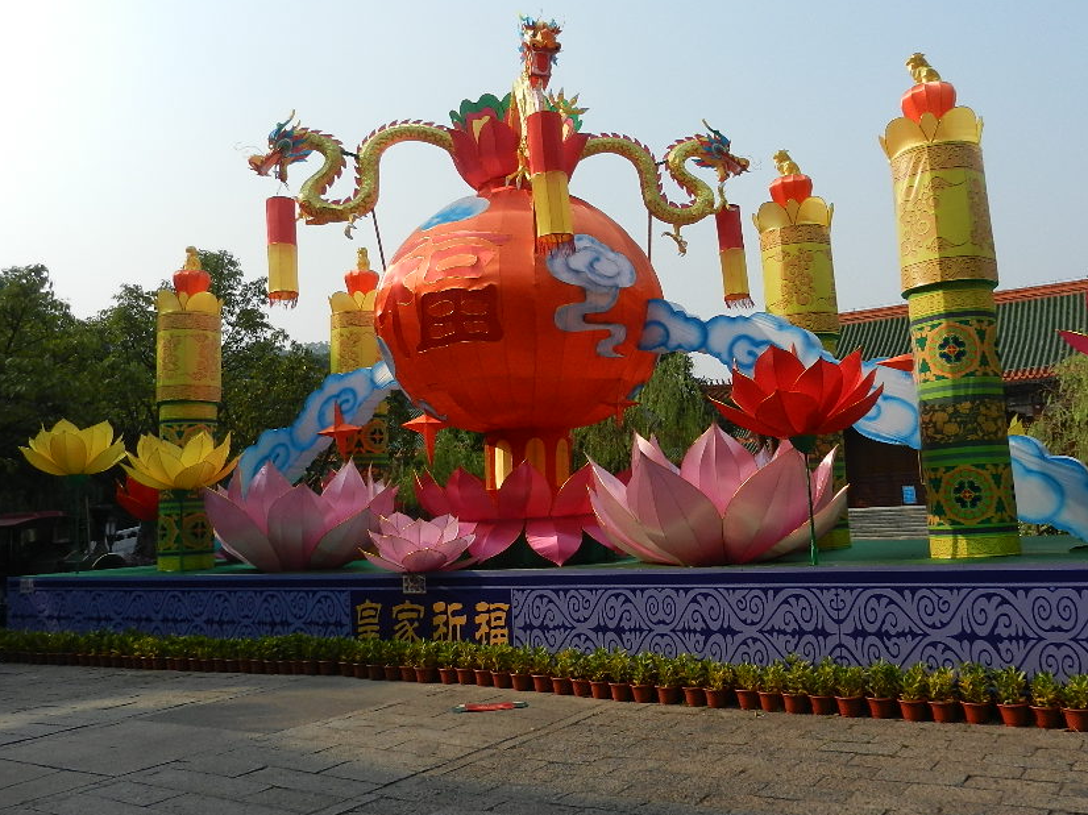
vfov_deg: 45.3
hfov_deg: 57.9
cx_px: 648
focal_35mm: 31
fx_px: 974
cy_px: 361
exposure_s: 1/1600
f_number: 3.5
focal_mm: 4.5
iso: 160
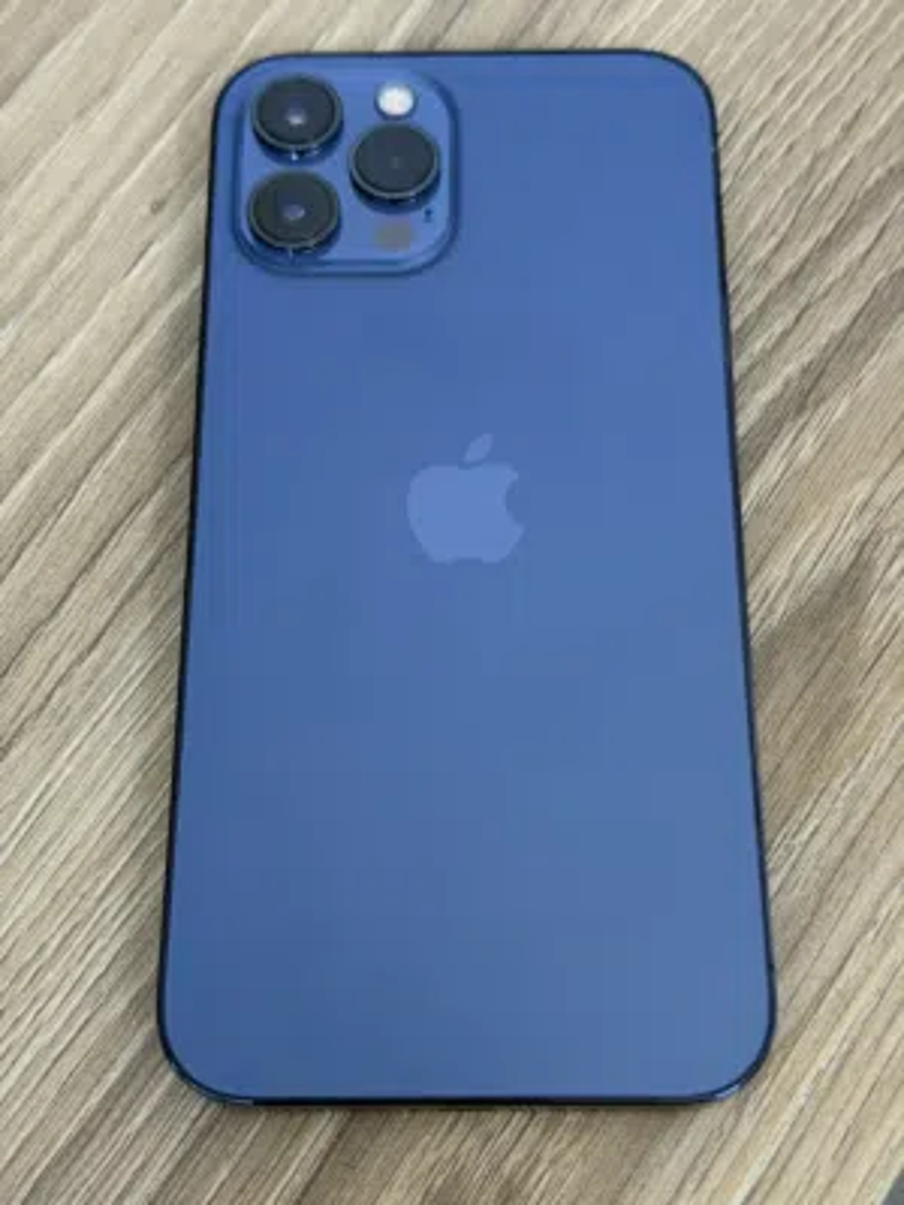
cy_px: 602
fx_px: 1671
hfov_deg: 30.3
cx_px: 452
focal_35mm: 48
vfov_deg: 39.7
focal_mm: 6.76
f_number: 1.78
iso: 500
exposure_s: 1/33
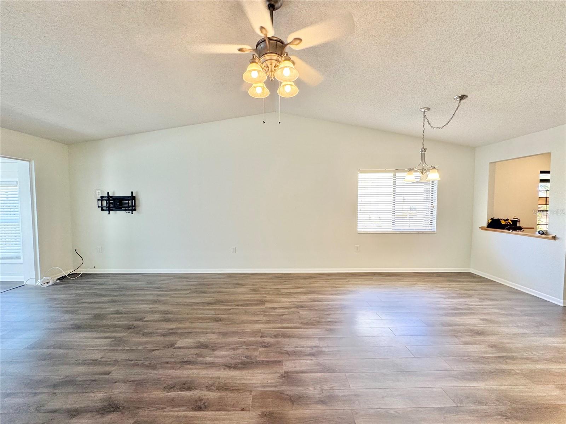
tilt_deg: -2.8
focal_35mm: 14
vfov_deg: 85.7
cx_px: 283
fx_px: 229
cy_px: 212
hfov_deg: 102.1
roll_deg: -0.3
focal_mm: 2.22
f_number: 2.2
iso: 200
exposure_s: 1/120
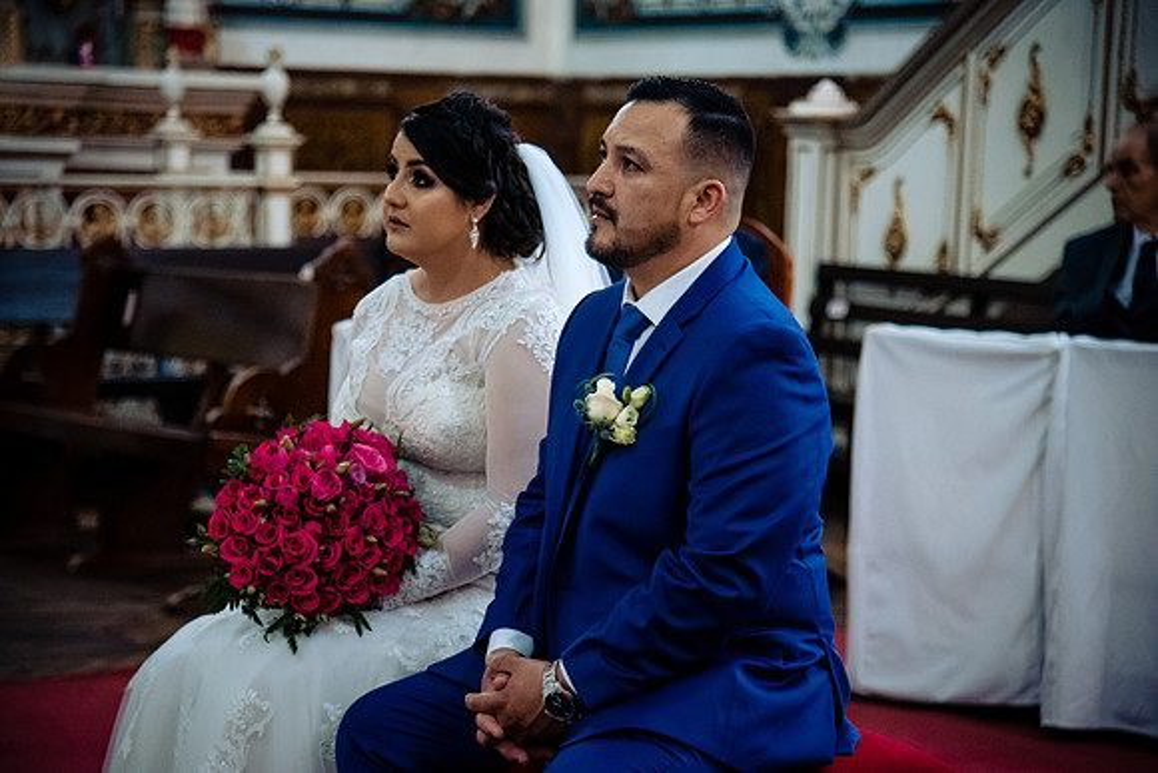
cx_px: 579
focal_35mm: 100
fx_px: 3217
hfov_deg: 20.4
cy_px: 386
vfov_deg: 13.7
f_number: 4
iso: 5000
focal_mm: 100
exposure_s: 1/160
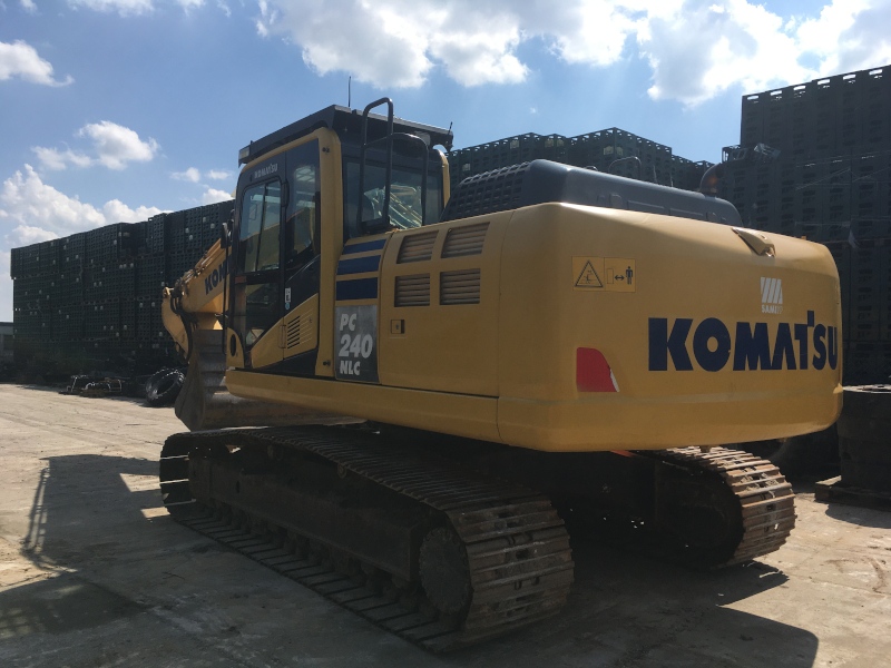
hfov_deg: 61.7
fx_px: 746
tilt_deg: +0.1
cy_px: 334
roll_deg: -1.7
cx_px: 446
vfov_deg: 48.2
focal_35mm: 29
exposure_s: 1/1923
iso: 25
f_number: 2.2
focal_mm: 4.15
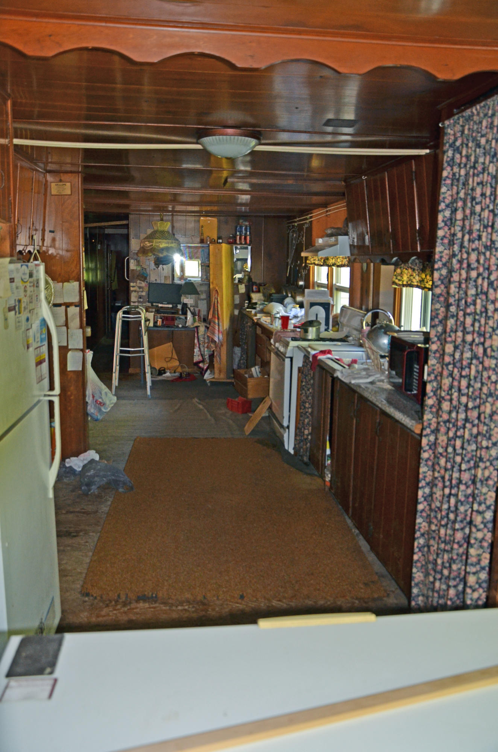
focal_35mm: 32
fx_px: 657
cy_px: 376
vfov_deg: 59.6
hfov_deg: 41.5
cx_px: 249
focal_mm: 21
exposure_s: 1/60
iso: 800
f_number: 3.8
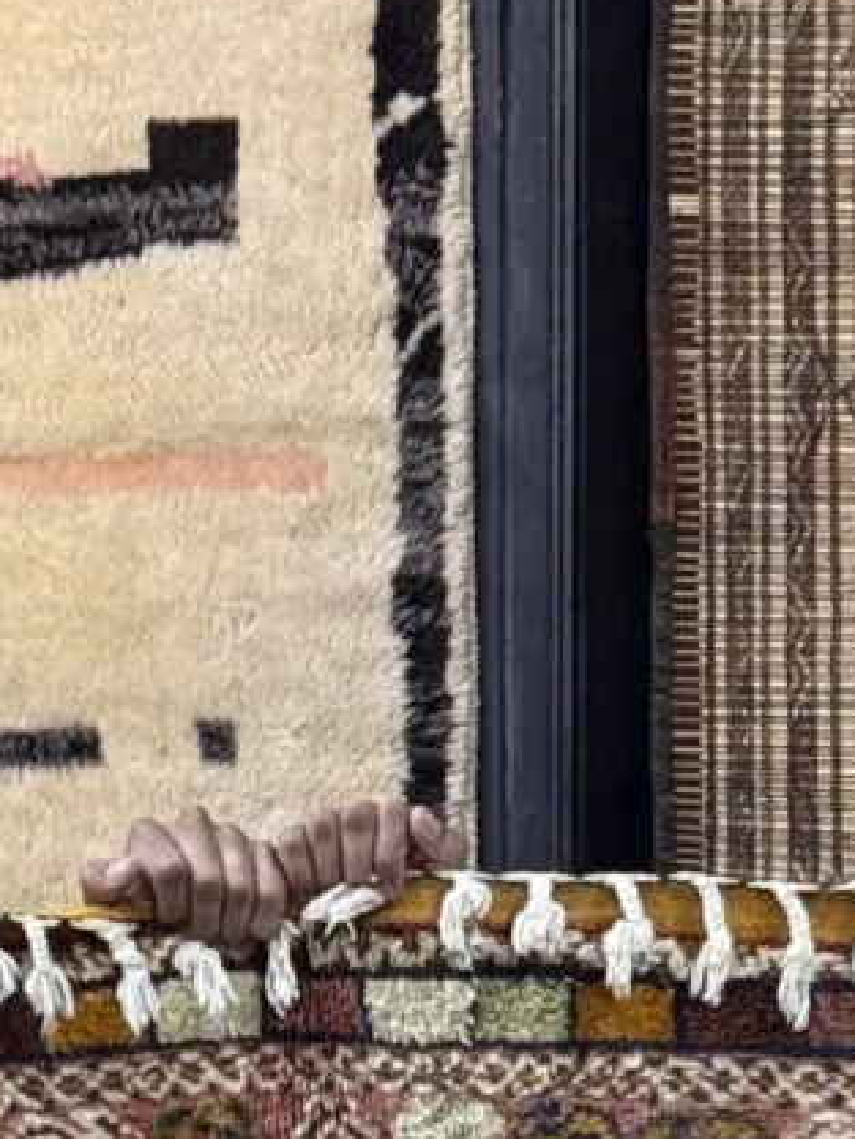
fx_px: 7571
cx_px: 453
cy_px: 2628
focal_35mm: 230
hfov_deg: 6.5
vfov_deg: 8.0
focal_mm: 6.76
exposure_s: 1/50
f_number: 1.78
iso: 125
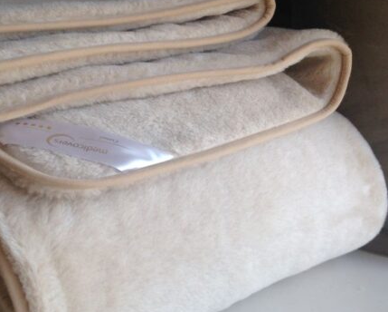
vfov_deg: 33.5
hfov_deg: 40.9
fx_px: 517
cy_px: 162
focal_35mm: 45
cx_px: 154
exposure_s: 1/174
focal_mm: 4.12
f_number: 2.4
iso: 50
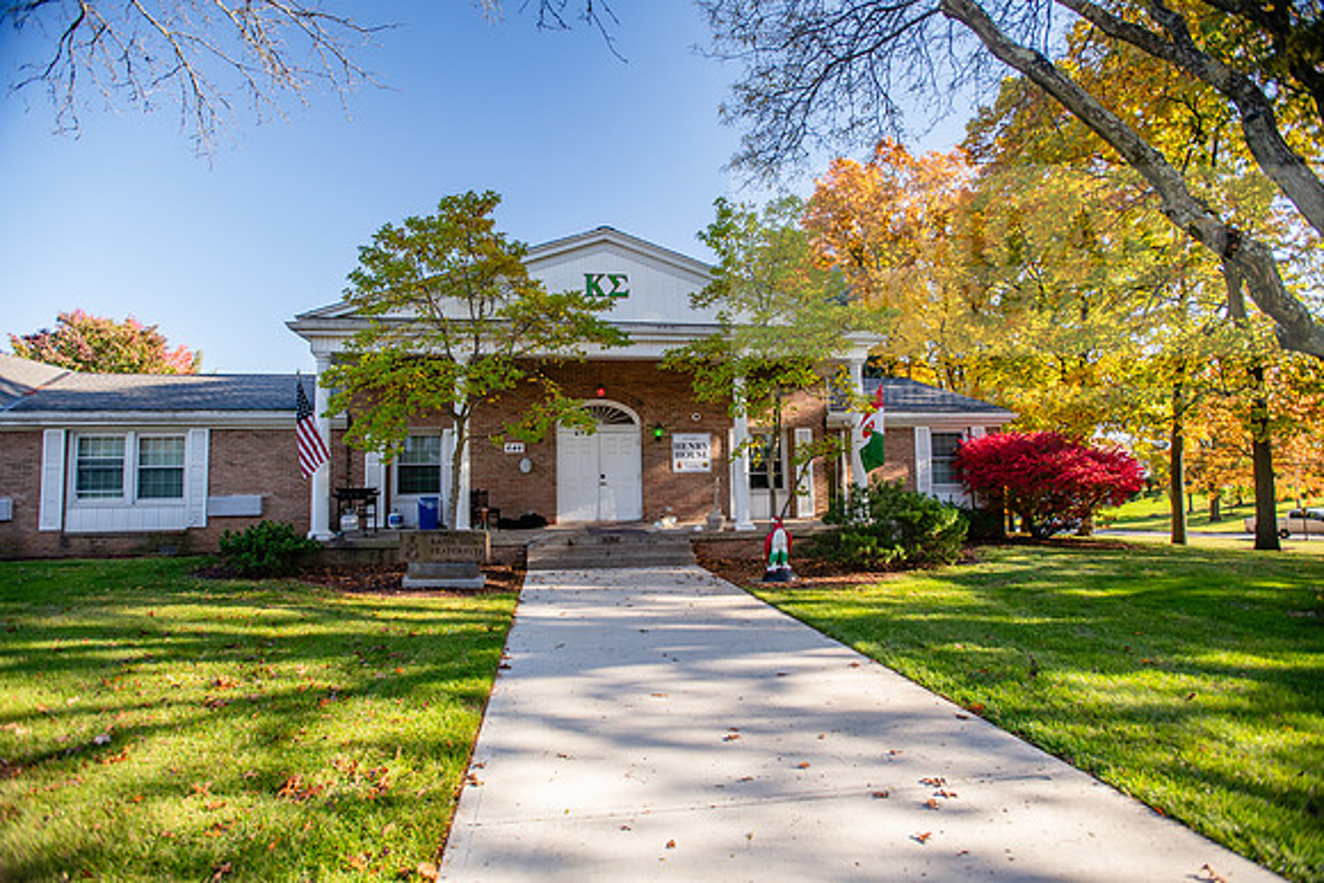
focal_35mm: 17
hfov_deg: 93.3
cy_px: 442
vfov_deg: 70.5
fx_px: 625
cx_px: 662
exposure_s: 1/250
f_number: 3.5
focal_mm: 17
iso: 320
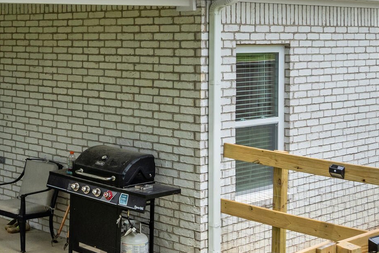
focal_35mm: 69
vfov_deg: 19.5
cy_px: 50
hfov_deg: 28.2
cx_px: 39
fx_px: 726
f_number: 9.5
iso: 800
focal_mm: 22
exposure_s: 1/750
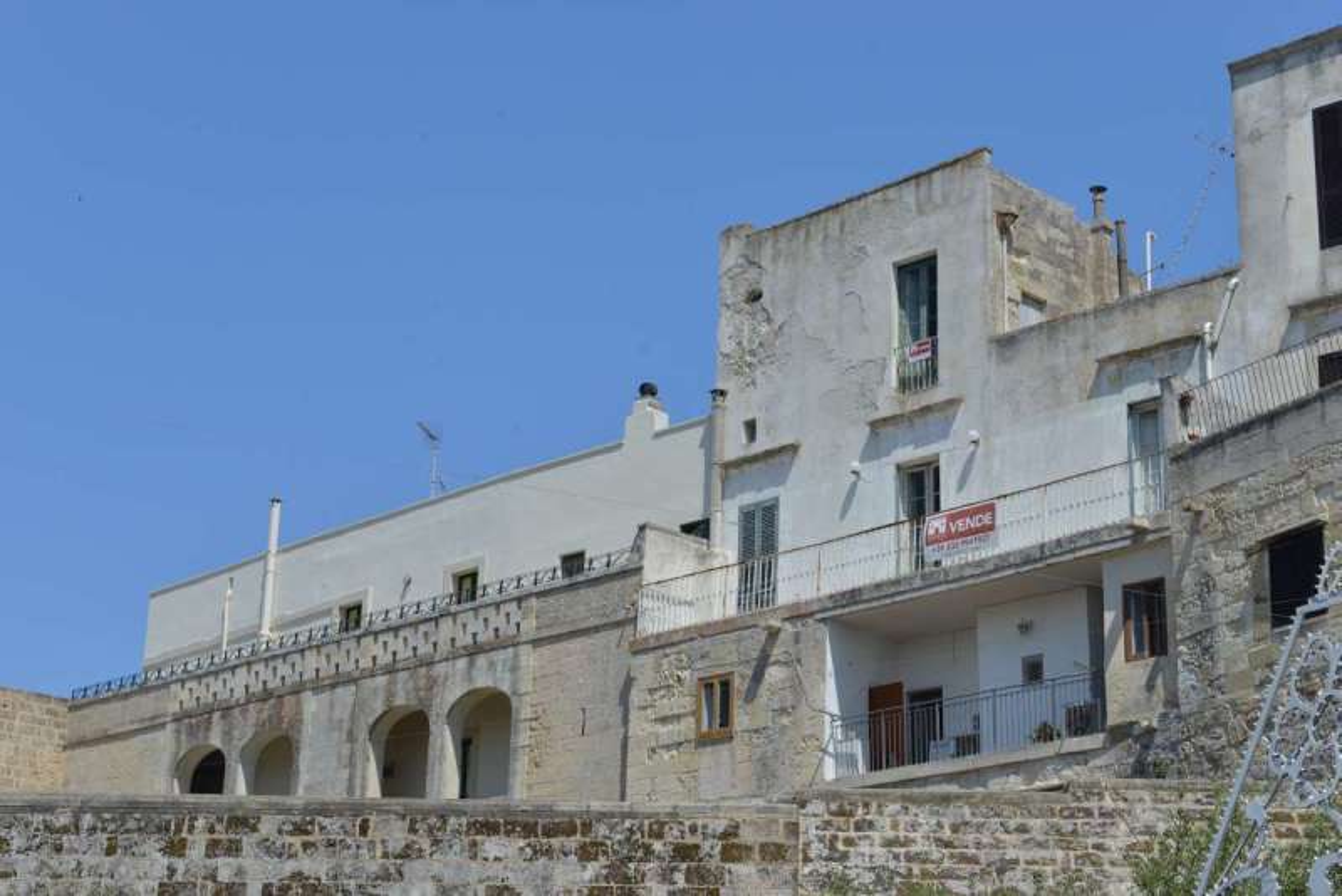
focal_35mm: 70
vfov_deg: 19.5
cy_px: 448
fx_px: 2610
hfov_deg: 28.8
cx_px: 671
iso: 160
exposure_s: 1/160
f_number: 11
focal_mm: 70
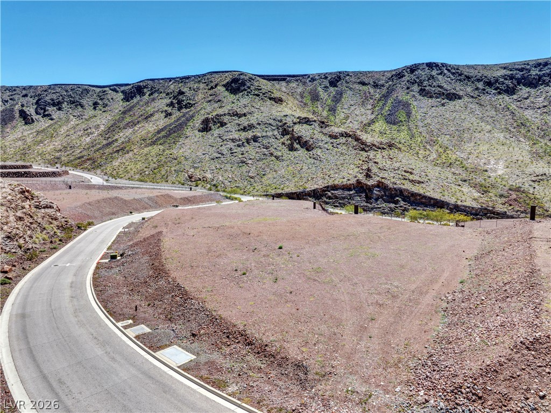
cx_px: 276
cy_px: 206
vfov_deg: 56.8
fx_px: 382
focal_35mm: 24
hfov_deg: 71.6
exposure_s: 1/6
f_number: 8
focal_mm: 12.3
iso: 100
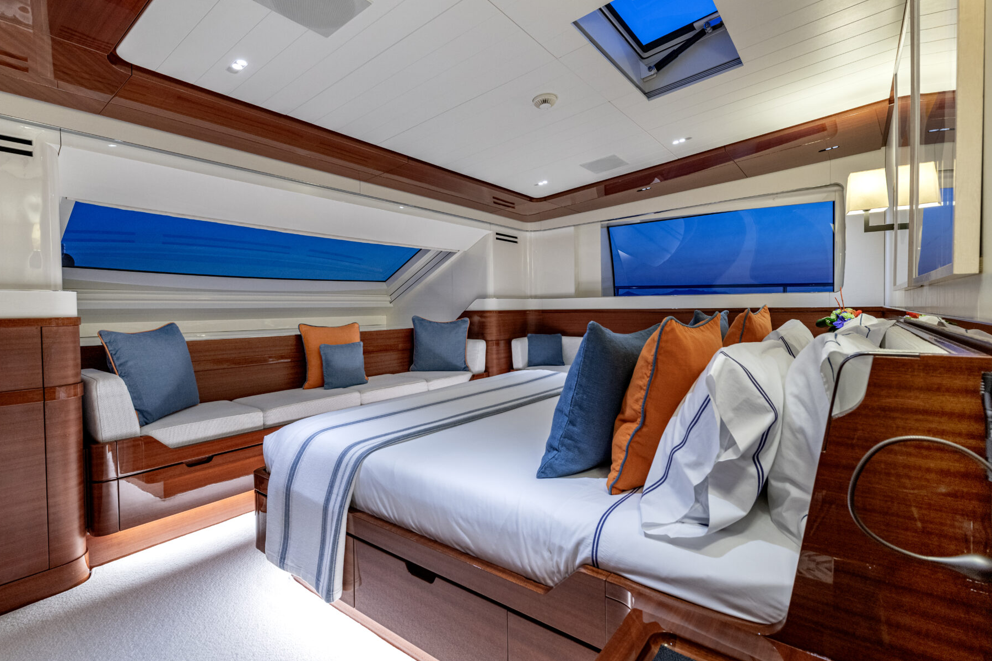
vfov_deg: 73.7
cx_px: 482
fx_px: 441
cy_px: 324
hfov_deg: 96.7
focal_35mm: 16
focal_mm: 15
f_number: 8
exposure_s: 1/13
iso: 320
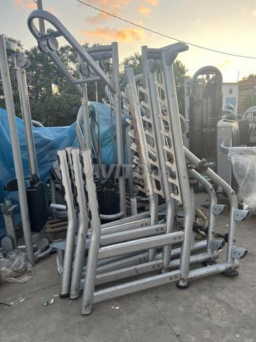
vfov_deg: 67.3
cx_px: 128
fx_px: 256
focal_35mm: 26
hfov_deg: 53.1
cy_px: 171
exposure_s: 1/139
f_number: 1.5
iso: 64
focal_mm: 5.7
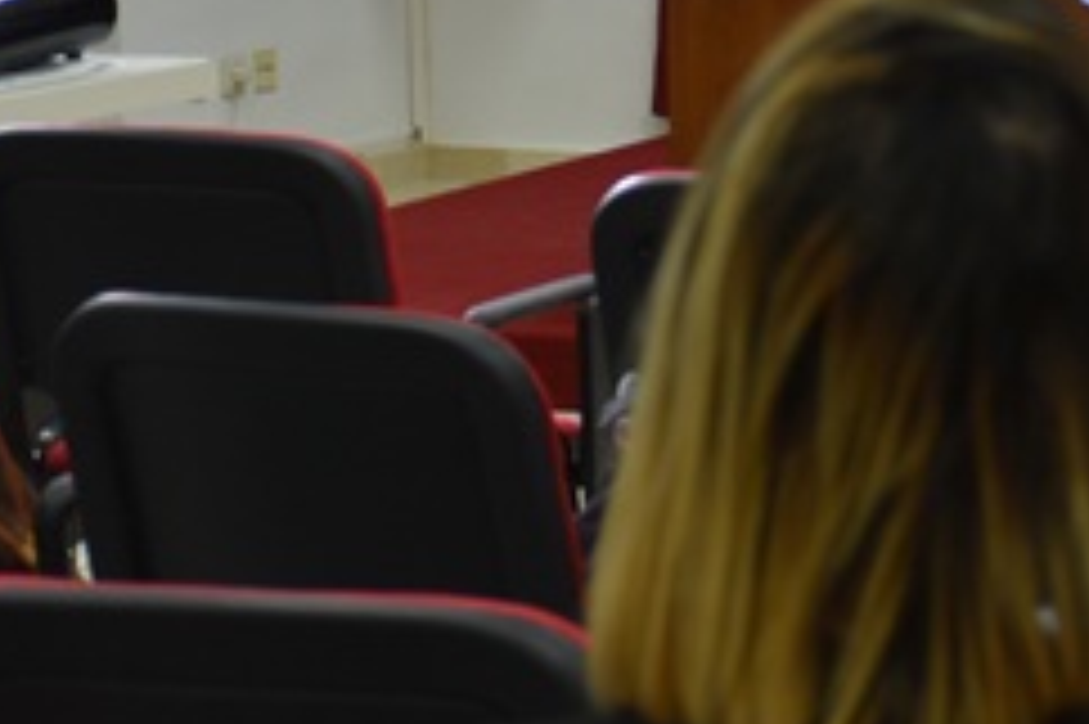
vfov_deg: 8.2
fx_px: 5025
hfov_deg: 12.1
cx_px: 1287
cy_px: -2
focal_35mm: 166
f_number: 4.5
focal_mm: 45
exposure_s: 1/60
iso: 720
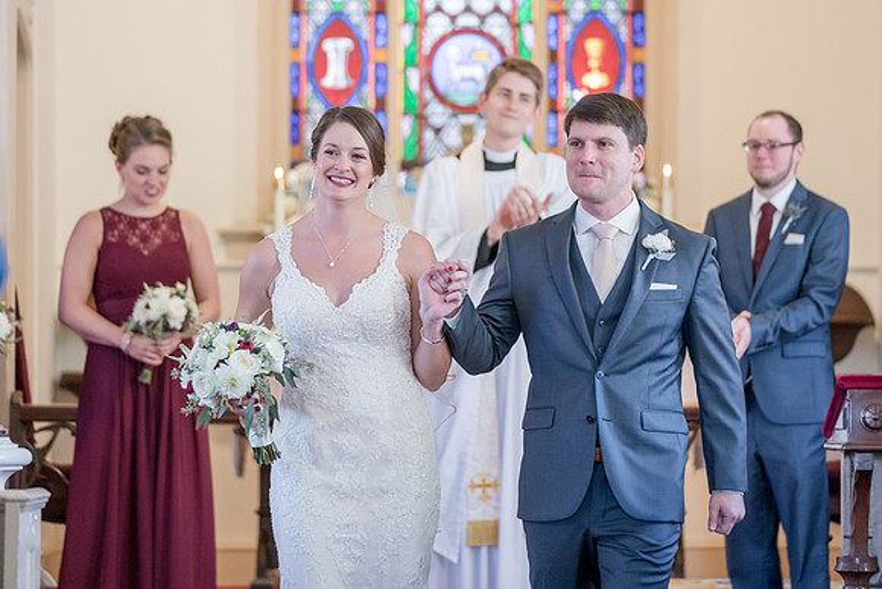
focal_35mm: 156
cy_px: 240
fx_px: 3820
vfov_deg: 8.8
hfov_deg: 13.2
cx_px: 463
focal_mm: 129
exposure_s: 1/160
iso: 2000
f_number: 2.8
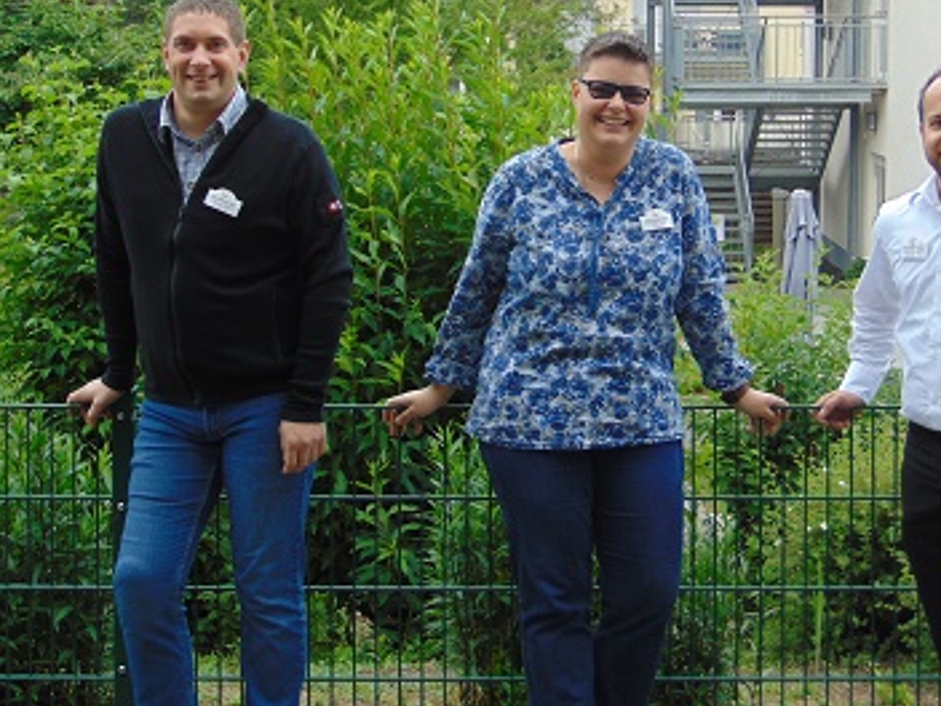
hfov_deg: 27.4
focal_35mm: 71
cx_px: 545
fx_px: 1930
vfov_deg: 20.7
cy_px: 266
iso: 80
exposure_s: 1/160
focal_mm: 9
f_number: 3.5
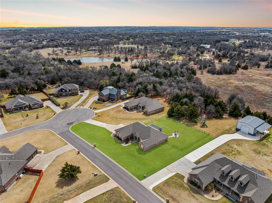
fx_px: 188
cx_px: 136
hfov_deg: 71.6
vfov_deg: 56.7
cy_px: 102
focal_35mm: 24
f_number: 2.8
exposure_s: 1/1000
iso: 150
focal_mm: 12.29
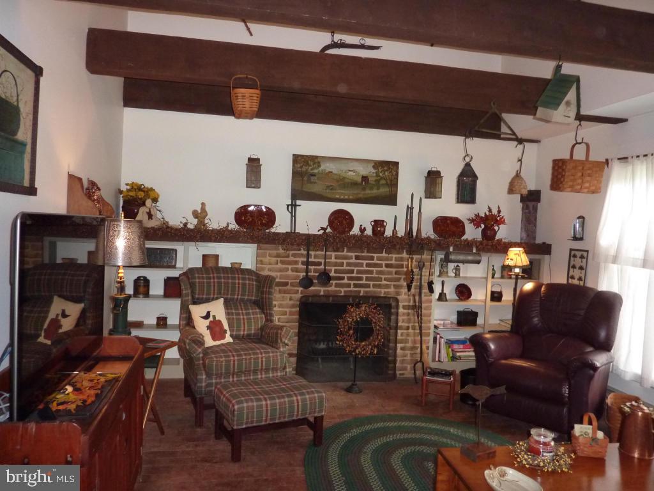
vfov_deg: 54.9
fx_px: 472
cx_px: 327
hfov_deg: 69.4
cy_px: 246
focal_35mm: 25
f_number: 3.3
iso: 400
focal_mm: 4.1
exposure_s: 1/30
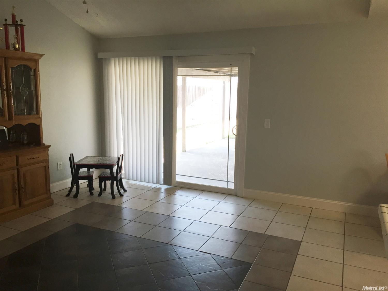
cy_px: 146
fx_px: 325
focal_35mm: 29
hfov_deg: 61.7
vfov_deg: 48.2
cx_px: 194
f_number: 2.2
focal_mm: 4.15
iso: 32
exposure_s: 1/30
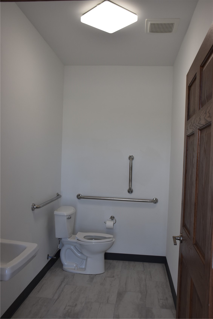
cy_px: 160
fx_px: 293
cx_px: 106
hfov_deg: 40.0
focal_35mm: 33
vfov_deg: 57.2
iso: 400
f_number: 5.6
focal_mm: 22
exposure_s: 1/125
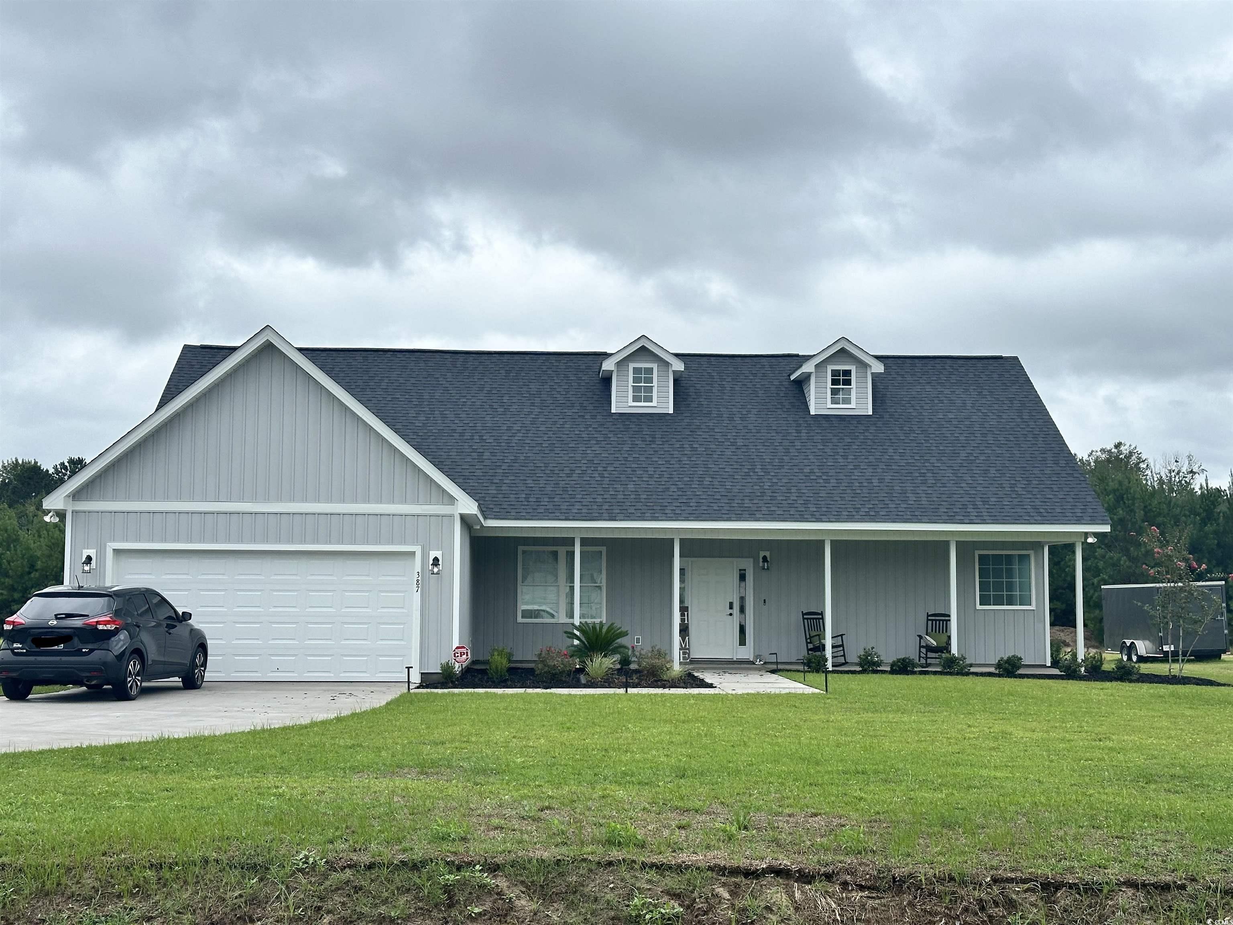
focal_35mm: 48
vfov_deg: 30.3
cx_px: 616
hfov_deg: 39.7
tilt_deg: +4.9
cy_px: 462
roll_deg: -0.8
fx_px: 1710
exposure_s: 1/3367
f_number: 1.78
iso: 64
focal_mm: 6.86
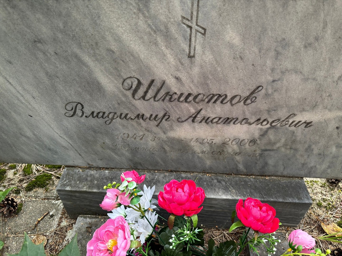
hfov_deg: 67.3
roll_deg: -2.2
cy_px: 128
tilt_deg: -42.4
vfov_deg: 53.1
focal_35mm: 26
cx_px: 171
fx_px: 257
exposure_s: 1/86
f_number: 1.6
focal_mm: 5.96
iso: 125
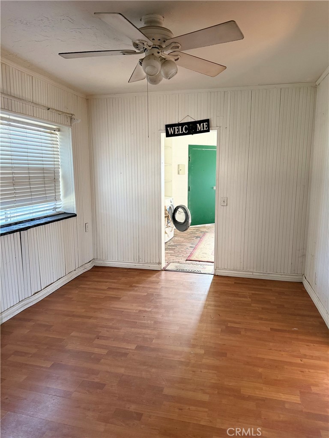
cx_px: 164
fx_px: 304
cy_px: 219
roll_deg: +0.2
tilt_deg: -8.9
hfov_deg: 56.8
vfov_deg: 71.6
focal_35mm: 24
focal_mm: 6.76
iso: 200
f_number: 1.78
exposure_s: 1/75
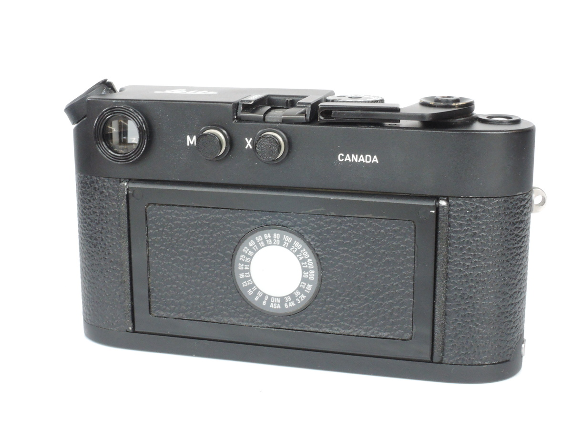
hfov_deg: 29.0
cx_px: 286
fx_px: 1107
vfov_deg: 21.9
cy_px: 214
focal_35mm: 67
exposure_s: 1/8
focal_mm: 14.3
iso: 800
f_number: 8
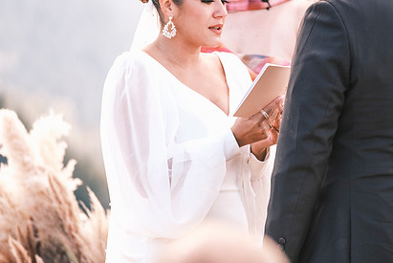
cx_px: 245
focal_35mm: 296
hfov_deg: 7.0
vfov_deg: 4.7
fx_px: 3235
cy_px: 98
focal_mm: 140
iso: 400
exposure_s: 1/350
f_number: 2.8
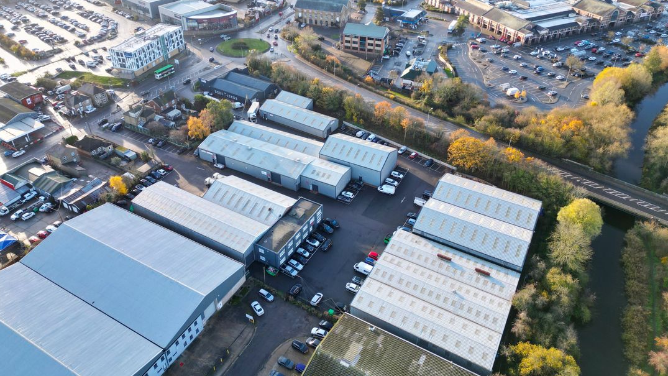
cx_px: 330
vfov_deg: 42.5
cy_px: 138
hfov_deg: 69.9
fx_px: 478
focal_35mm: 27
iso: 150
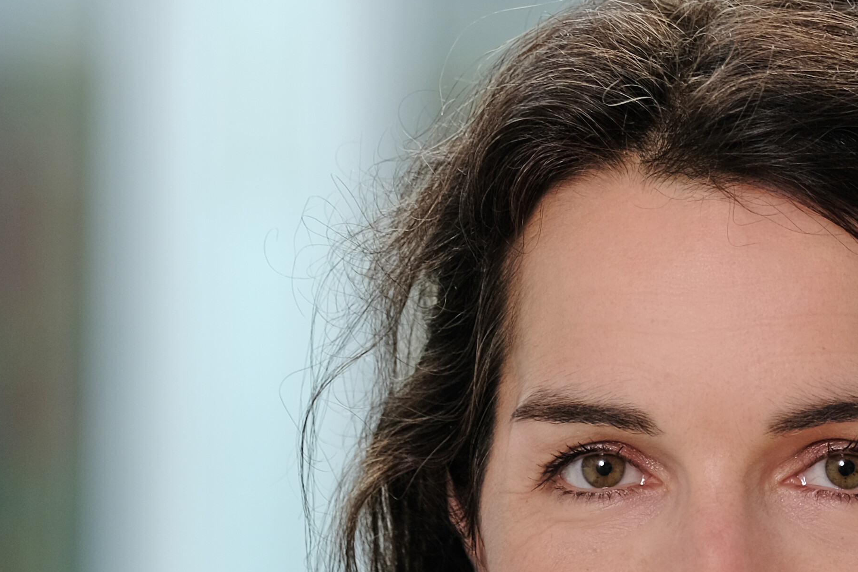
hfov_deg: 4.4
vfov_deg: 3.0
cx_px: 967
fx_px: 11082
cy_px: 473
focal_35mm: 465
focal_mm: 90
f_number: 2.5
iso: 160
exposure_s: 1/125
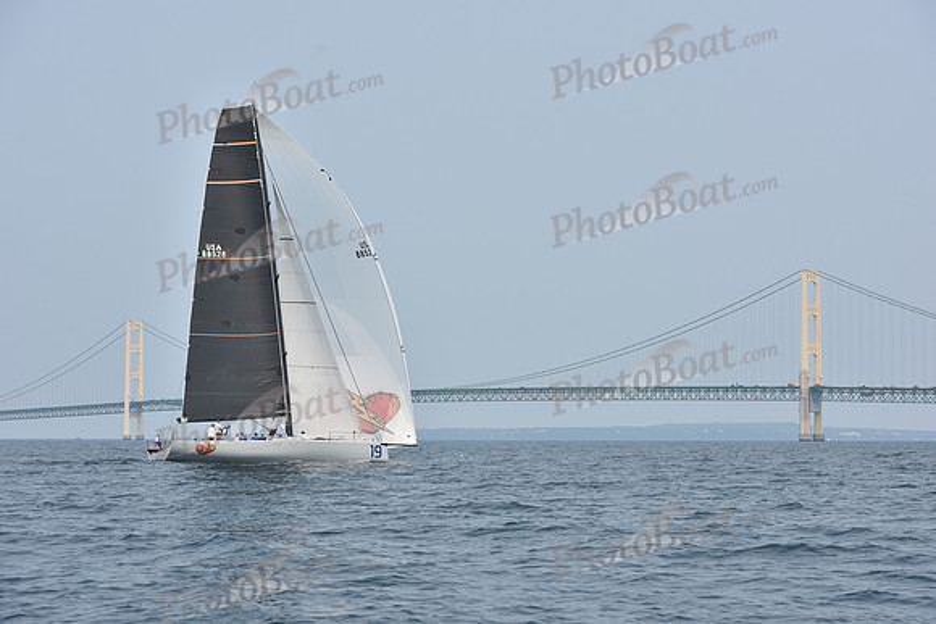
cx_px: 468
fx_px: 2028
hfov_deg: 26.0
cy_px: 312
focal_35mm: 78
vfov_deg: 17.5
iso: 250
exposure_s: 1/1250
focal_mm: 78
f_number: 8
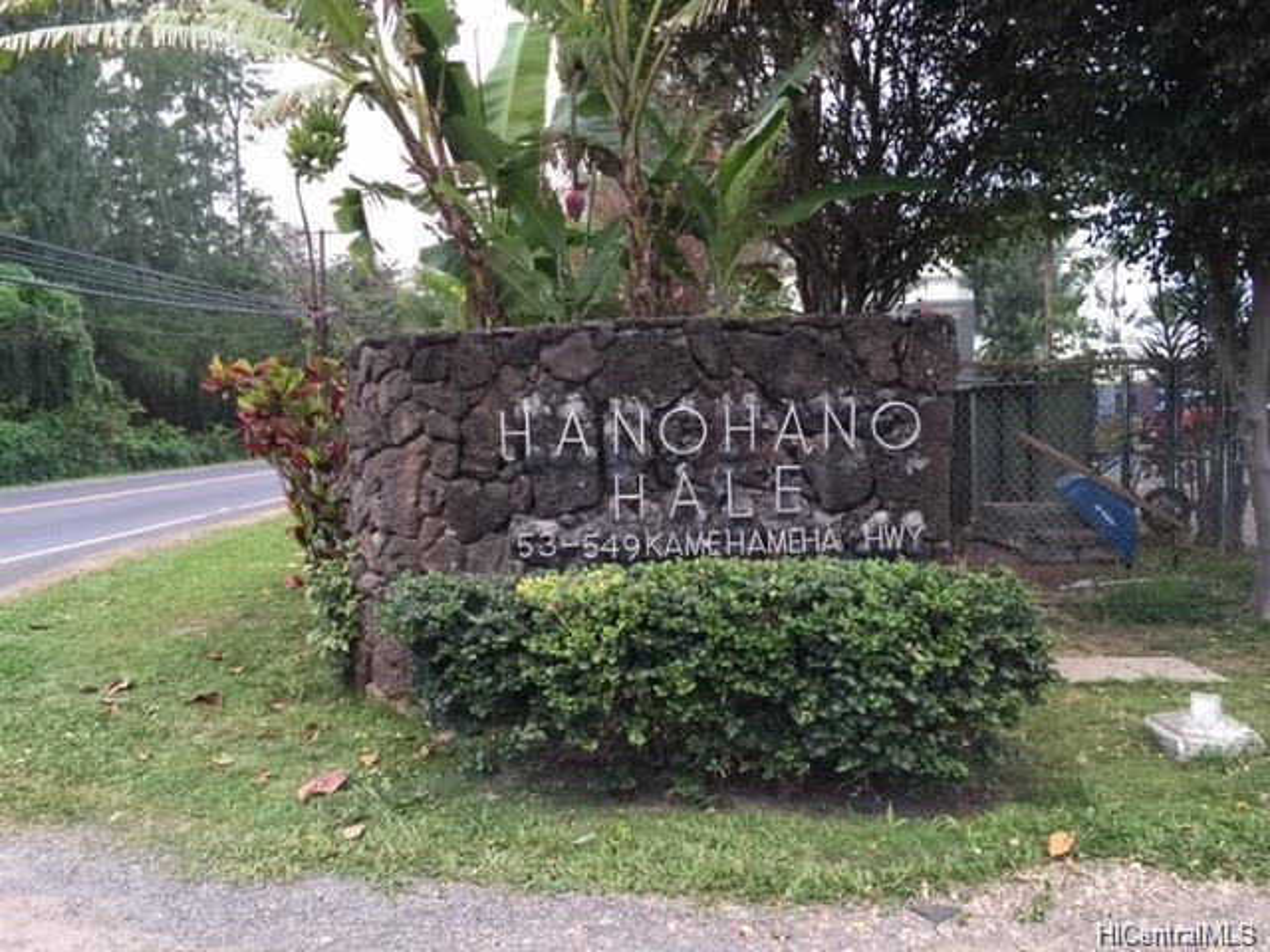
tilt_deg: -1.7
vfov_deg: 48.2
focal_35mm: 29
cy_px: 476
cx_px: 635
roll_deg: -0.6
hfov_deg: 61.7
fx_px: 1064
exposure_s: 1/30
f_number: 2.2
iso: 40
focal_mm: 4.15
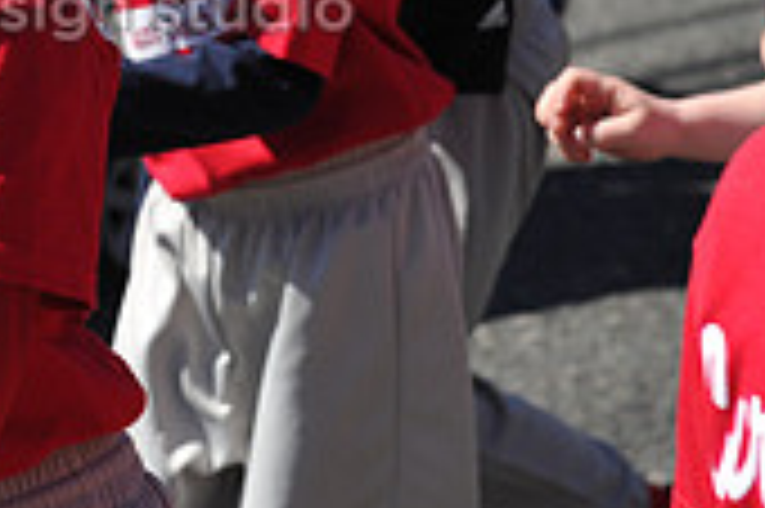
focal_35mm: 239
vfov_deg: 5.7
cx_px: -130
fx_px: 5074
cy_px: -157
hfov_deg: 8.5
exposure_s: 1/1000
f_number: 5
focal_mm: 70
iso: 200
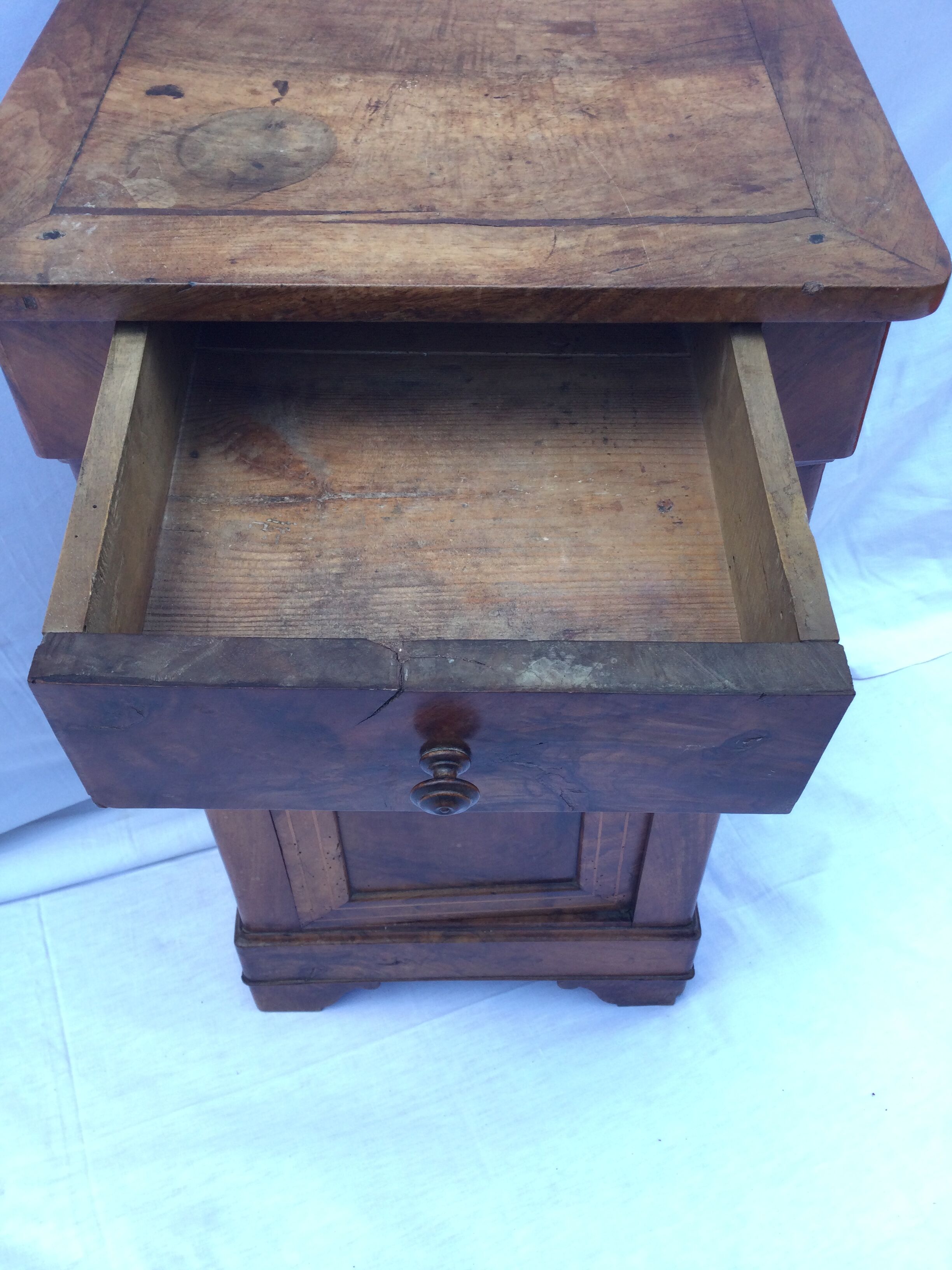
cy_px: 635
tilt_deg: -49.4
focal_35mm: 31
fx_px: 1137
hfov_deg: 45.4
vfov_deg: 58.4
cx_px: 476
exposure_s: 1/128
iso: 25
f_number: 2.4
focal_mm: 3.3
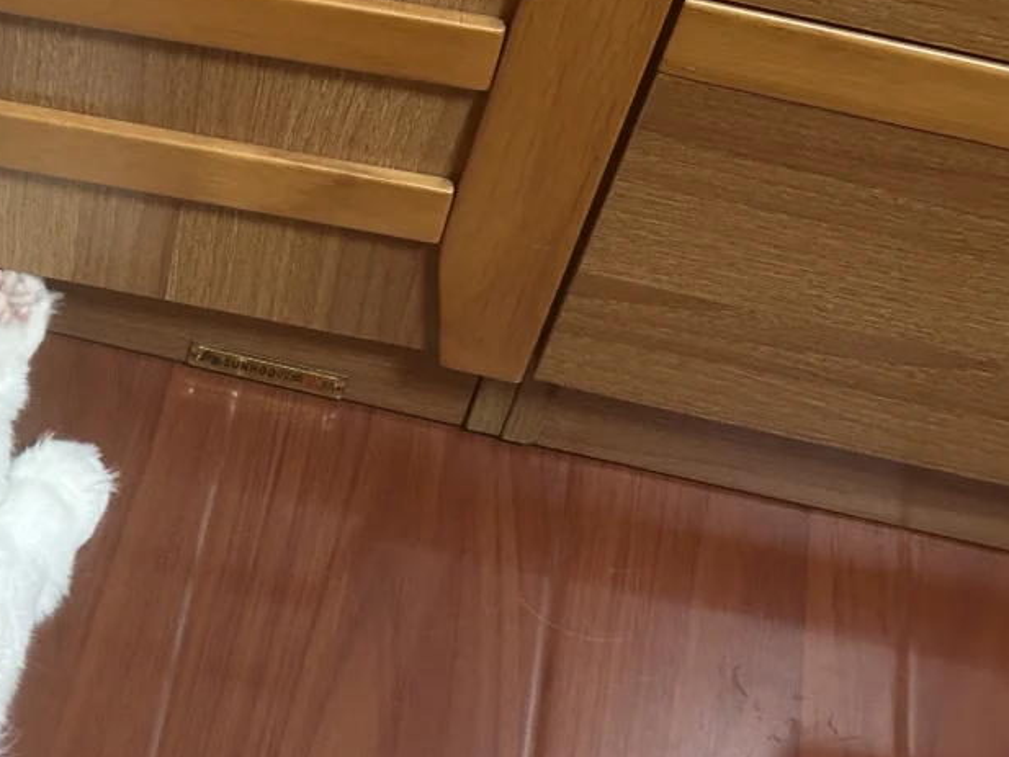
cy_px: 441
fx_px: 2449
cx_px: 178
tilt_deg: -54.1
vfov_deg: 17.6
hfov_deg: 22.9
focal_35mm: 84
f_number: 1.78
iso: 500
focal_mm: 6.86
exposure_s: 1/38
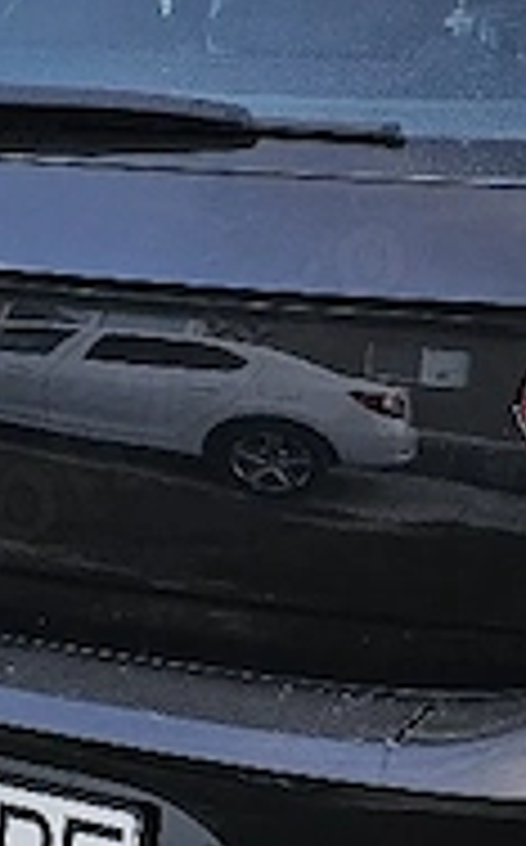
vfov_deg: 20.0
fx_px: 2393
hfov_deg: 12.5
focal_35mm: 104
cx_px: 297
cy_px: 540
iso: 50
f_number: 1.7
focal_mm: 6.3
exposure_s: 1/182
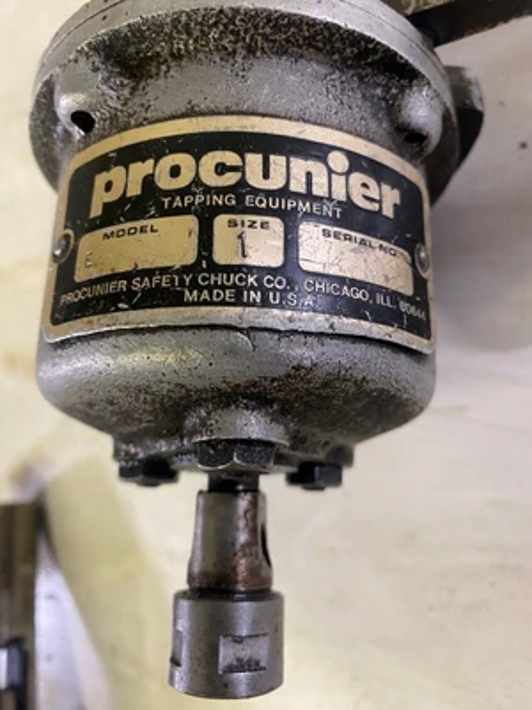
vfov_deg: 67.3
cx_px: 266
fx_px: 533
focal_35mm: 26
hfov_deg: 53.1
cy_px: 355
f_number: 1.8
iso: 250
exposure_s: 1/60
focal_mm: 4.25
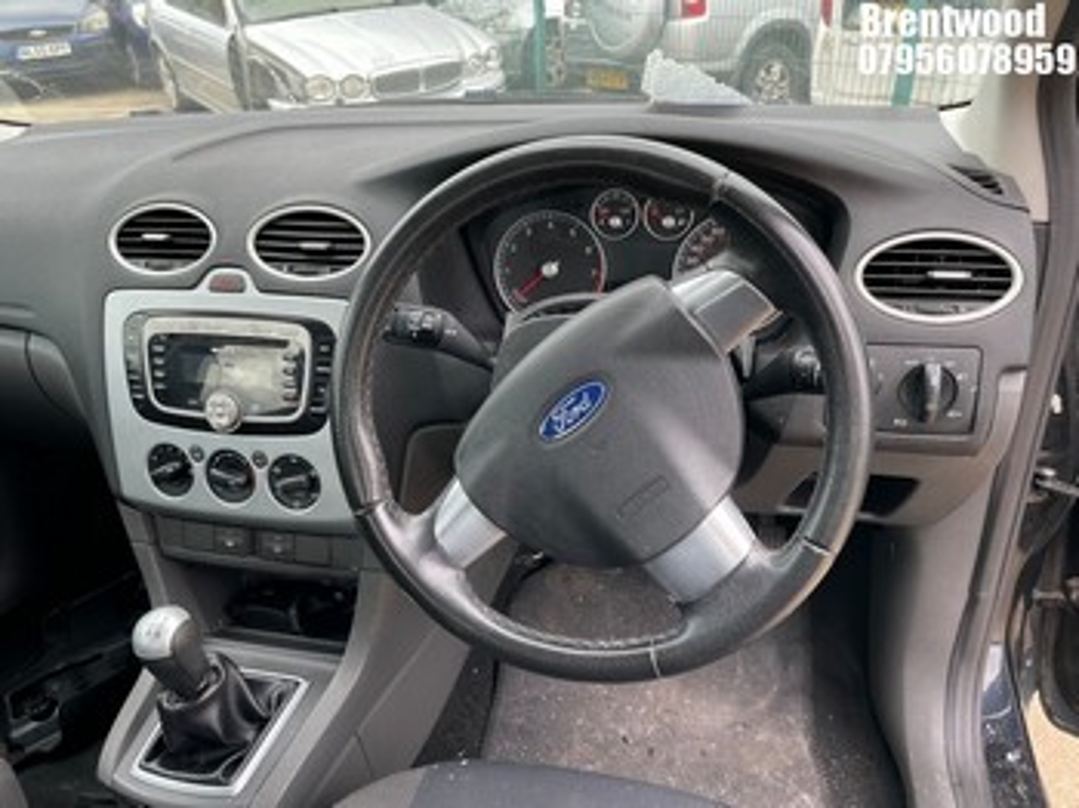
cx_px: 540
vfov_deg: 53.0
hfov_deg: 67.3
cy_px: 404
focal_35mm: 26
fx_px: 810
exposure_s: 1/121
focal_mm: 4.2
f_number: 1.6
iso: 40
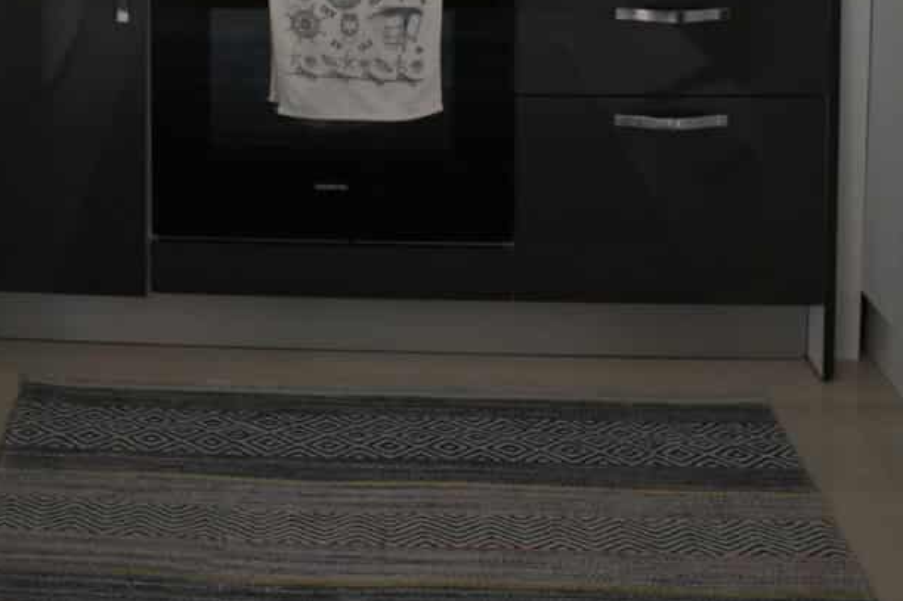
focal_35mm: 57
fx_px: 1429
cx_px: 183
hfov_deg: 34.0
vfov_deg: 19.4
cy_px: -402
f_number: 4
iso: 1250
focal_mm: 17
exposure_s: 1/160
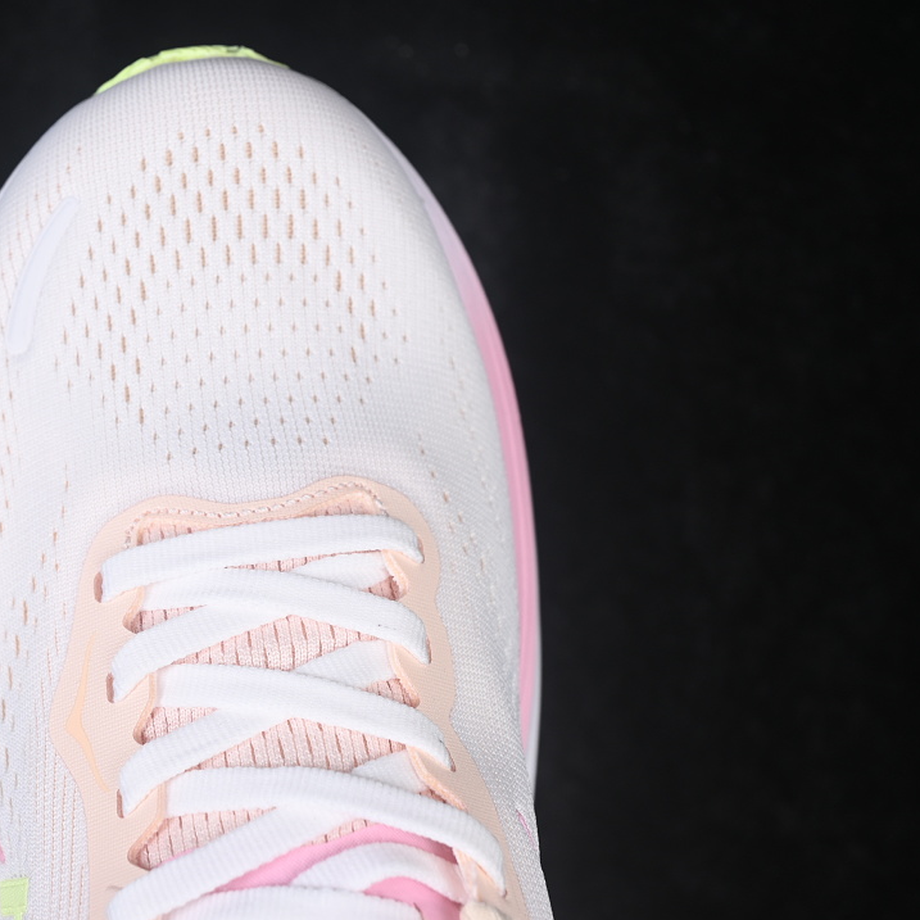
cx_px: 234
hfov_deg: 18.0
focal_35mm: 96
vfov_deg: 18.1
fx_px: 2887
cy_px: 461
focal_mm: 50
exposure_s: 1/80
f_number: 7.1
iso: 160
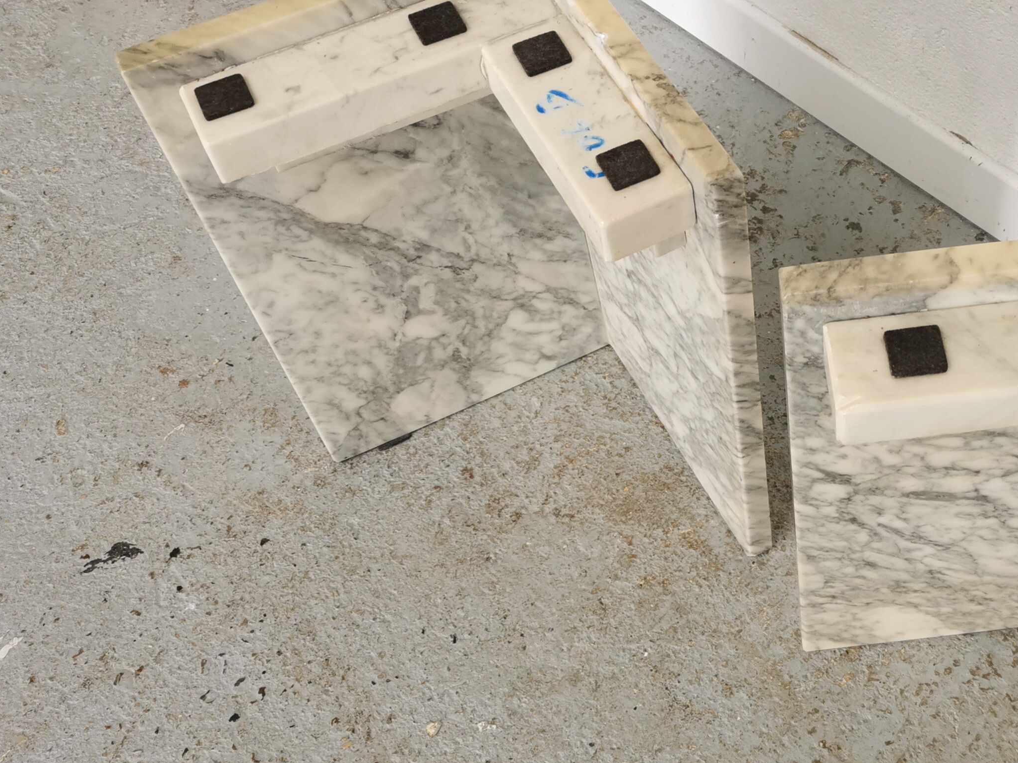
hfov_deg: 38.5
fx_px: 1412
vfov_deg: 30.3
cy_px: 408
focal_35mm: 48
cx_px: 783
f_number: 1.8
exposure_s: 1/100
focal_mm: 5.58
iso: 100
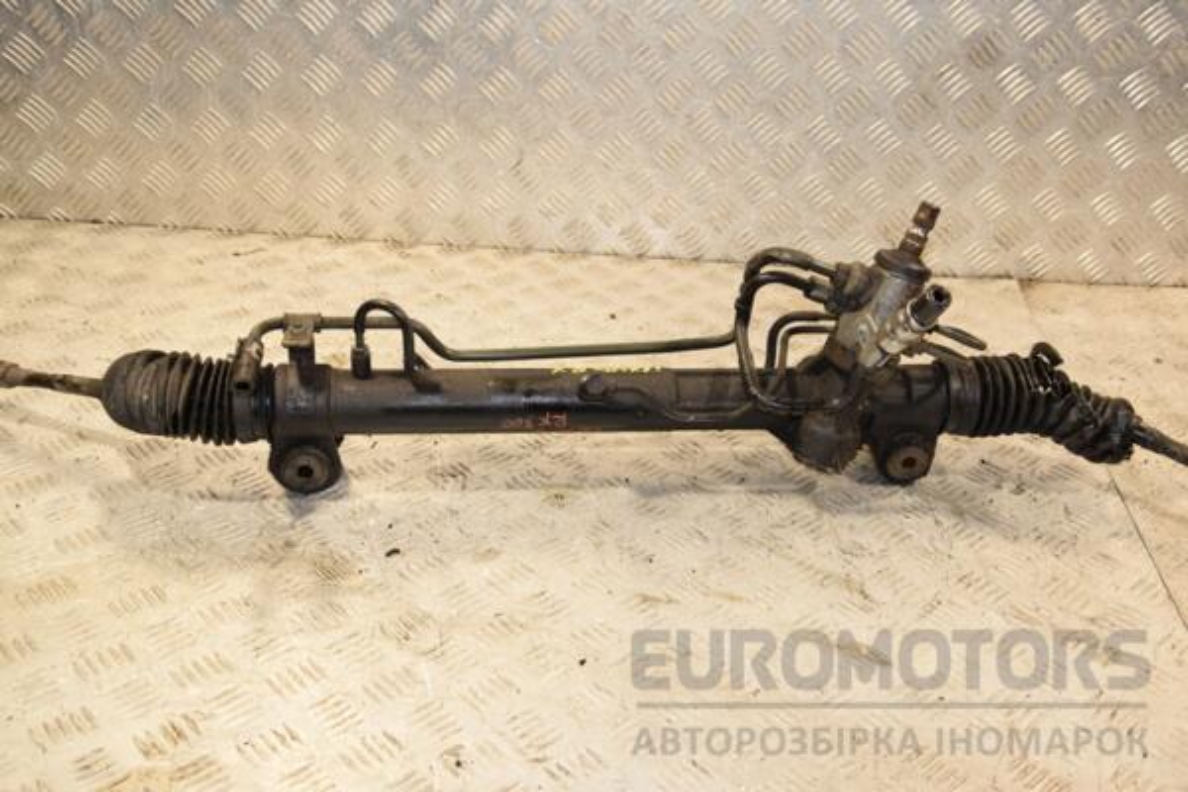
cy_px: 396
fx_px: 1287
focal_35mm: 39
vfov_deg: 34.2
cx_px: 594
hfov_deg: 49.6
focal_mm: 26
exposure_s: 1/200
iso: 800
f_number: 7.1
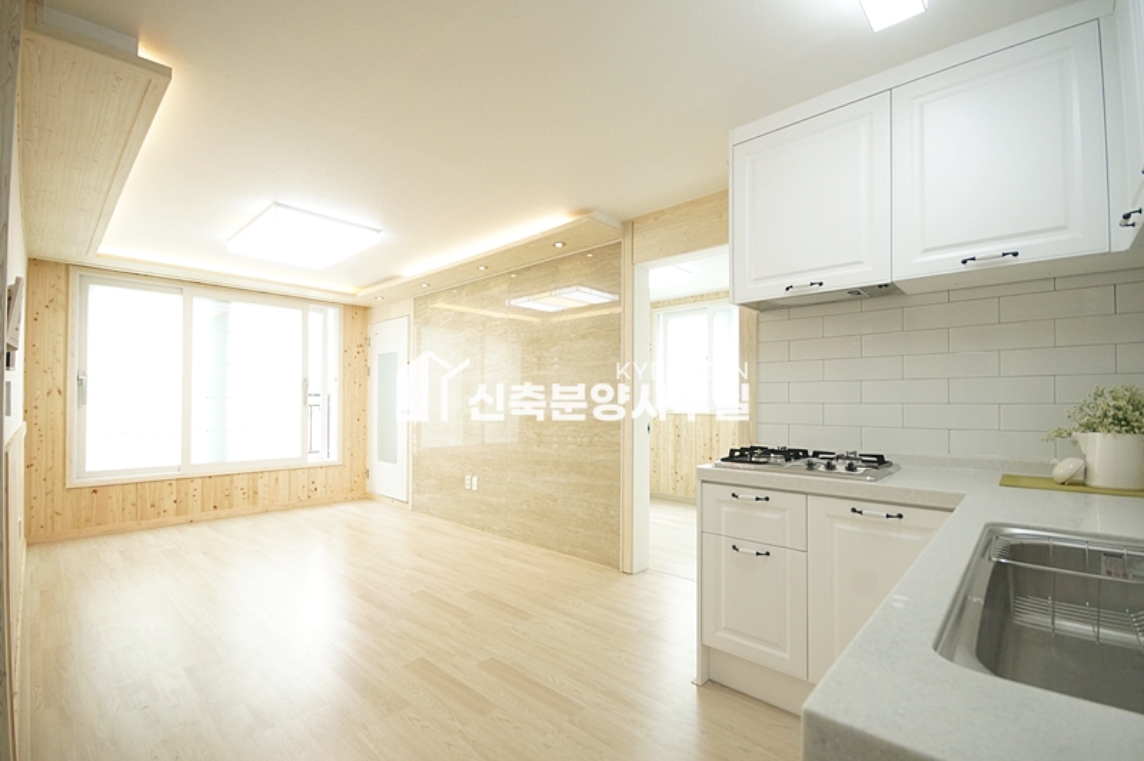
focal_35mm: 15
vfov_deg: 77.2
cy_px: 380
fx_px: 476
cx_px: 572
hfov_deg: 100.4
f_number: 5.6
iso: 1600
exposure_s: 1/125
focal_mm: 10
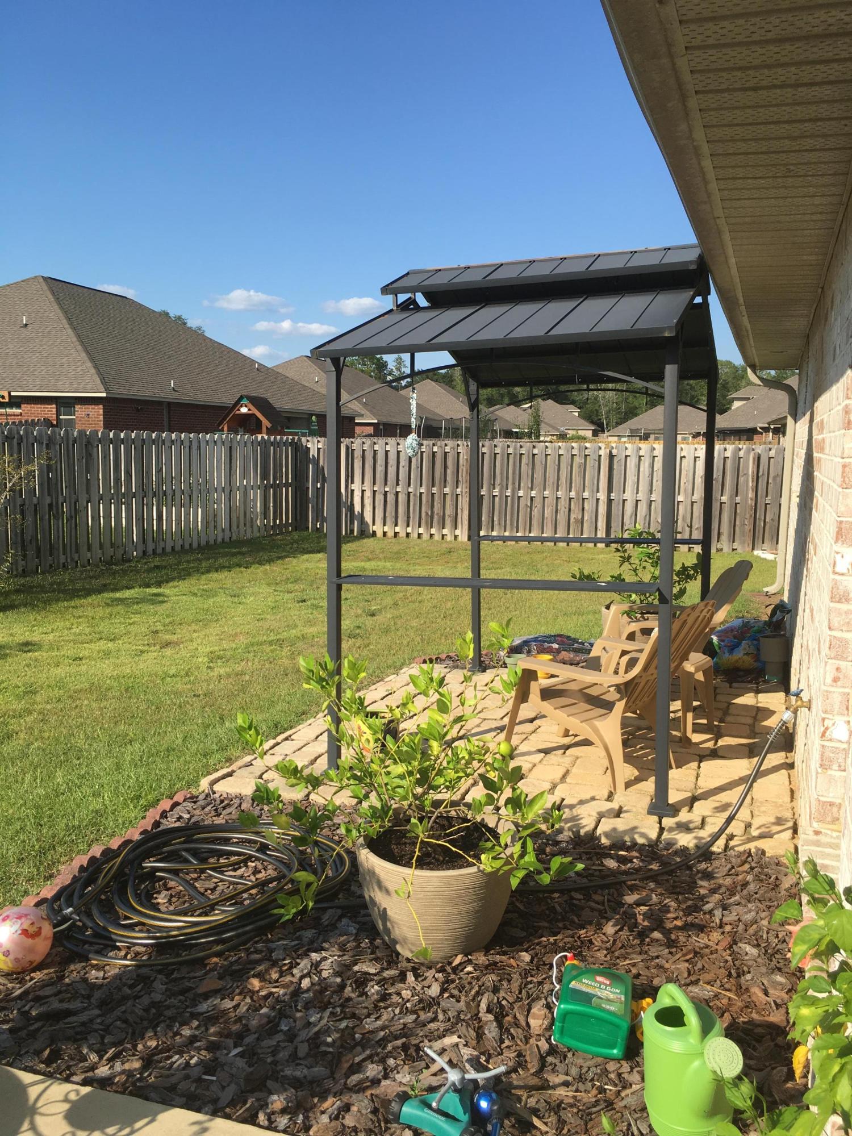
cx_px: 426
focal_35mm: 29
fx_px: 952
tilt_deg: -7.2
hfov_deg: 48.2
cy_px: 568
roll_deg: -2.1
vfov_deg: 61.7
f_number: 2.2
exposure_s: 1/1304
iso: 25
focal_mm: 4.15
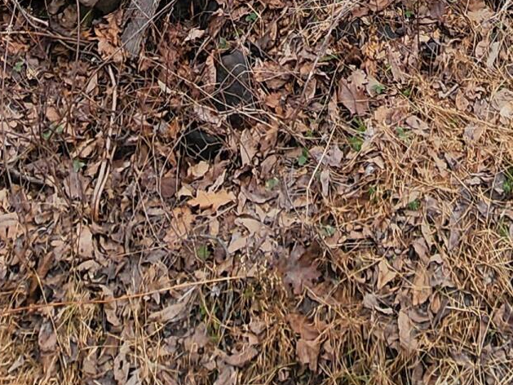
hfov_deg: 30.6
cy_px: -449
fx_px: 919
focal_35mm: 62
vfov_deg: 16.2
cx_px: 392
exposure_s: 1/932
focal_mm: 2.2
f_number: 2.2
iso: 50
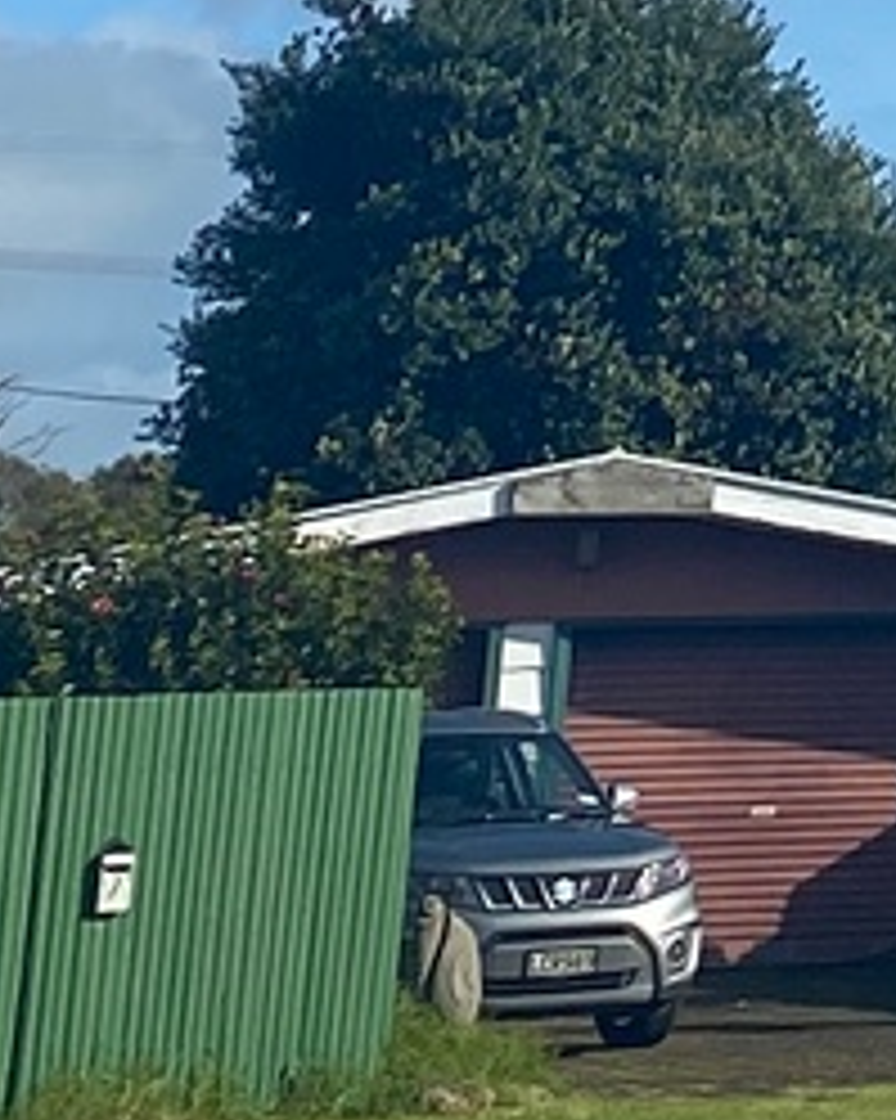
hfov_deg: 7.1
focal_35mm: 196
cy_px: -1876
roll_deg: +2.2
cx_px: 2589
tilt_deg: +20.2
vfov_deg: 8.7
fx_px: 6501
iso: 32
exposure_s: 1/3731
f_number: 1.8
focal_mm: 4.25
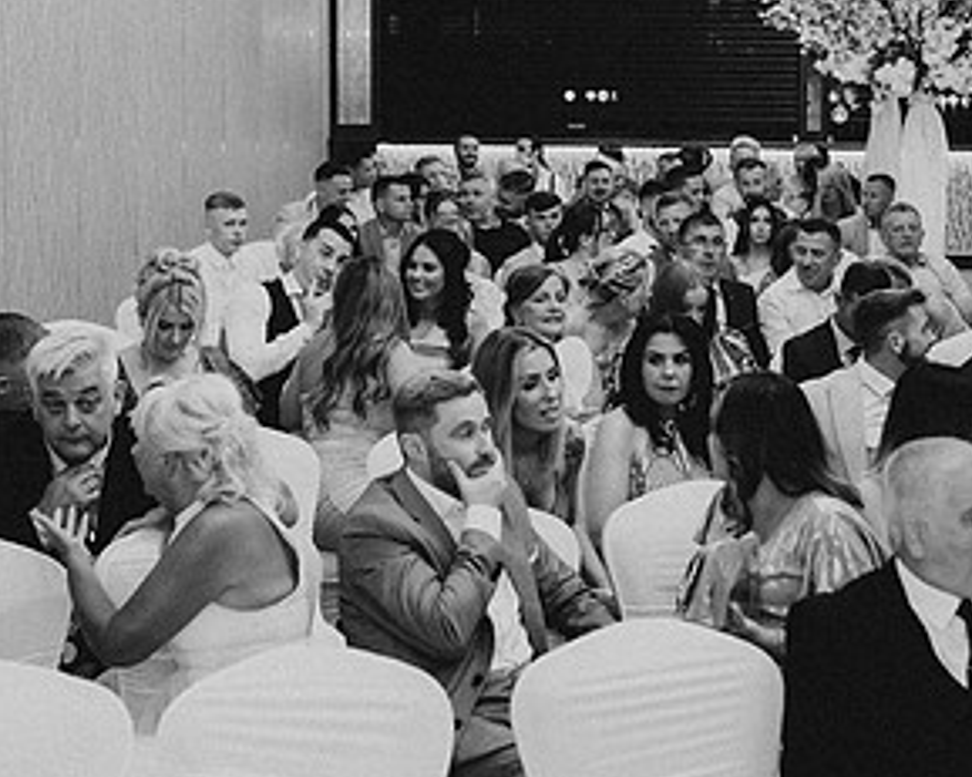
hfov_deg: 27.4
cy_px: 244
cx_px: 612
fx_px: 1984
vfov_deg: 22.0
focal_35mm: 69
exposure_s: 1/200
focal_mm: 35
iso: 2000
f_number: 2.2
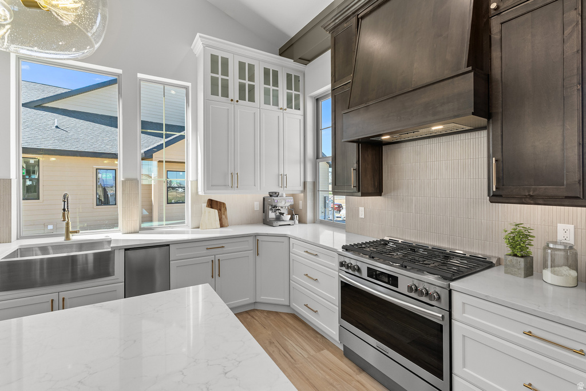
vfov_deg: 73.8
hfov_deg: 96.7
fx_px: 260
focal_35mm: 16
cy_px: 196
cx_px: 293
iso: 400
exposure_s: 1/15
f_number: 9
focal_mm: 16
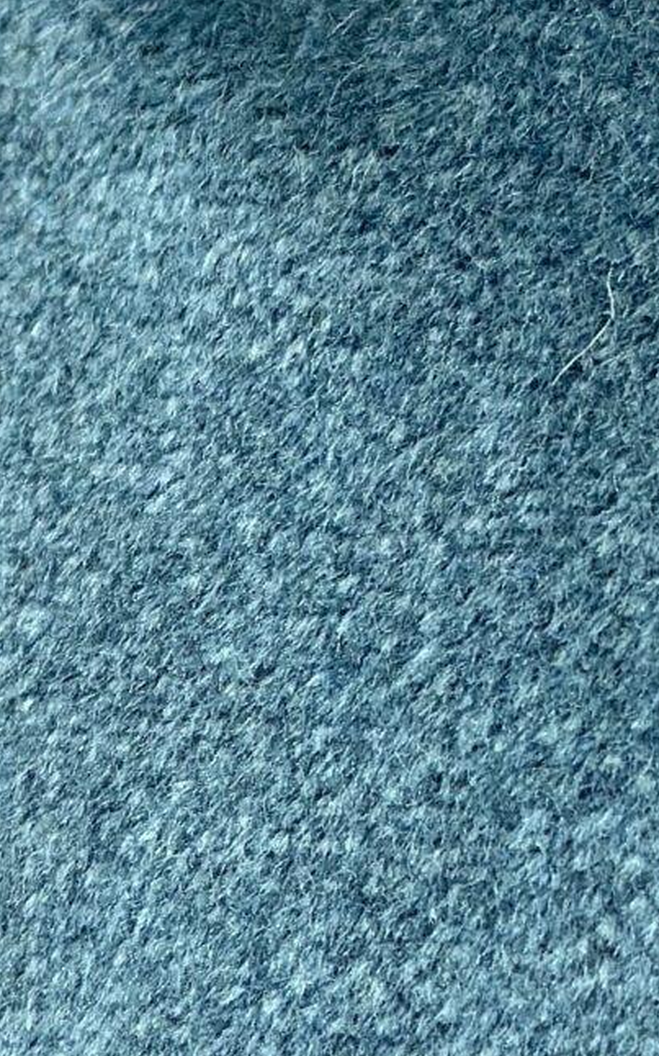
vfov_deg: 10.4
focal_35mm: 202
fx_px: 5806
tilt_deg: -16.6
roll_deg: +2.2
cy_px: 648
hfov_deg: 6.5
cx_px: -57
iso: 125
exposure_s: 1/120
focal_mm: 6.86
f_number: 1.78
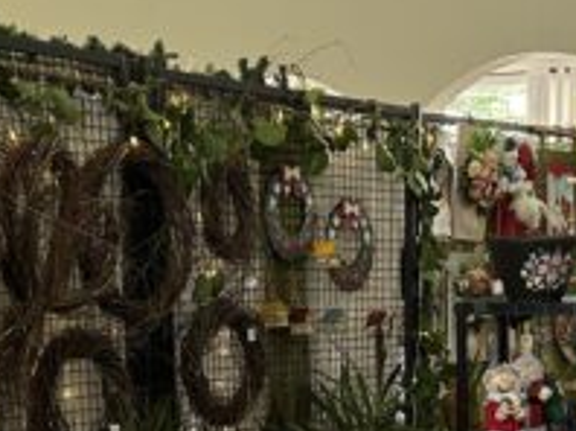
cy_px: 679
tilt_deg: -14.2
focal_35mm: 101
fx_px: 1679
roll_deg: +0.8
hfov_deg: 19.4
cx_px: 381
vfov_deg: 13.6
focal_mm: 5.7
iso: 80
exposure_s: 1/60
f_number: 1.5
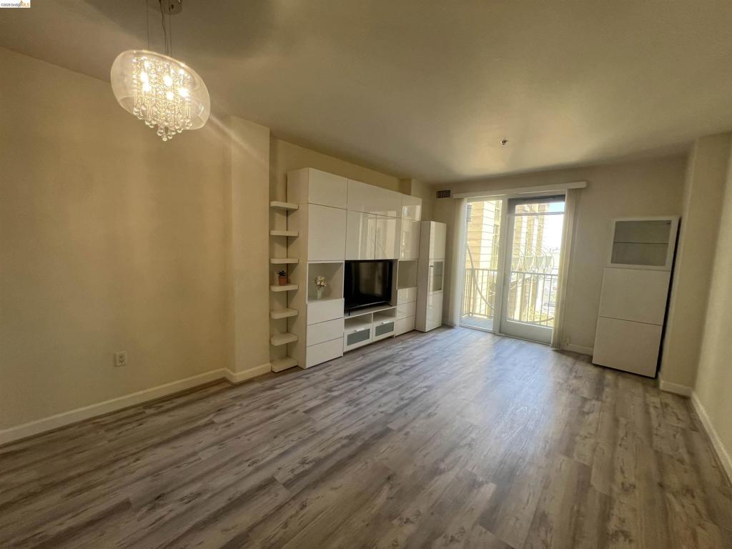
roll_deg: -1.1
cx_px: 366
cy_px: 274
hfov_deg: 106.2
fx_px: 275
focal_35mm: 13
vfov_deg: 89.9
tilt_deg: -6.2
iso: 125
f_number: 1.8
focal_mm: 1.57
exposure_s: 1/120
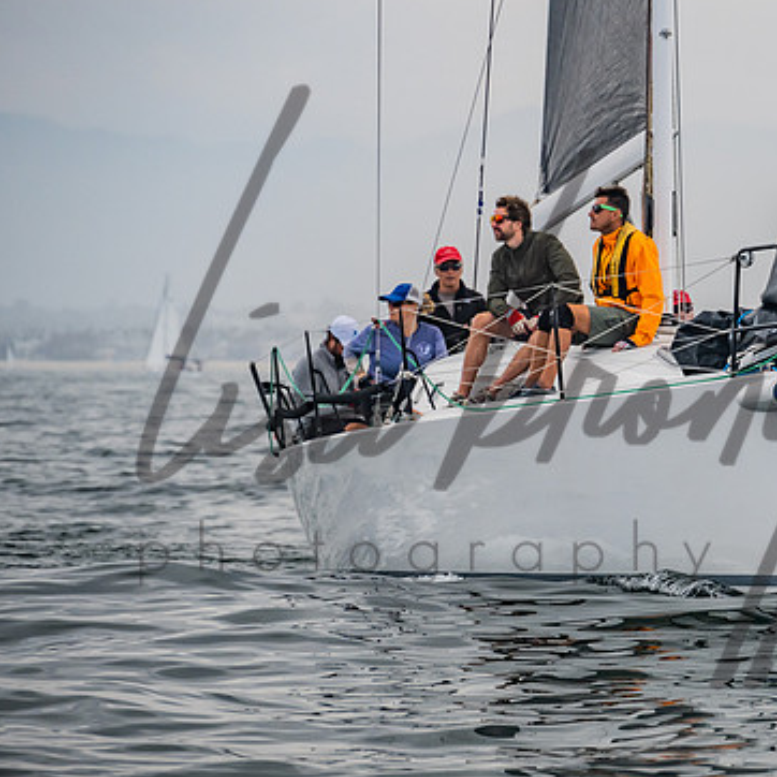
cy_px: 388
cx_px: 613
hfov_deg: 5.5
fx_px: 8050
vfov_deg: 5.5
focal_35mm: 317
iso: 500
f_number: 6.3
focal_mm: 200
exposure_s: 1/2000
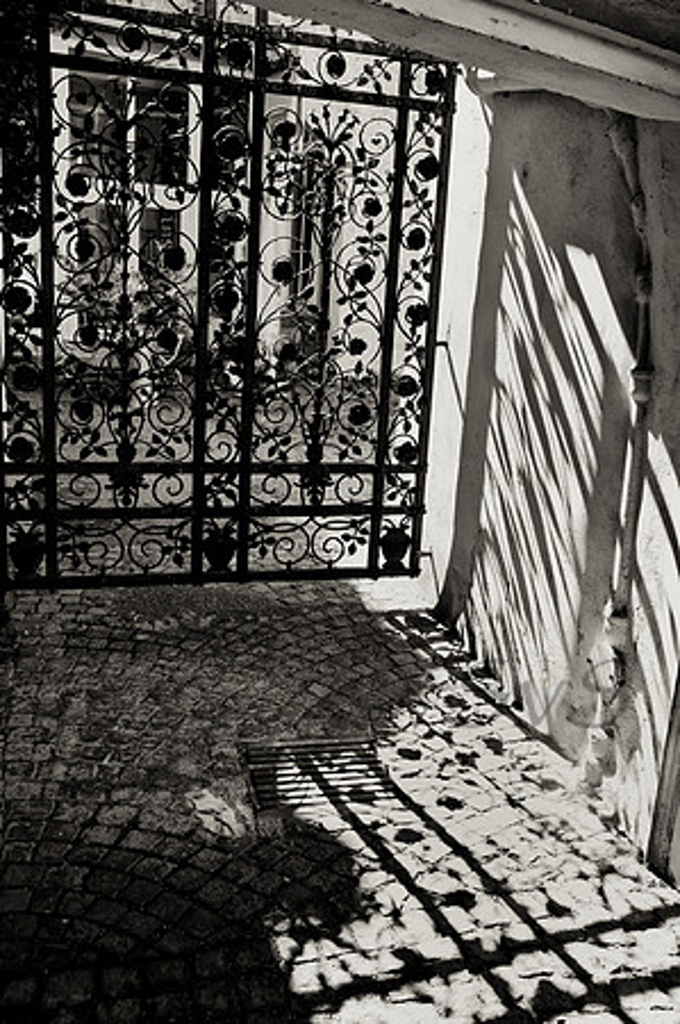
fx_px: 937
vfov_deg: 57.3
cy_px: 512
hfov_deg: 39.9
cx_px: 340
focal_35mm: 33
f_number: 8
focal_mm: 22
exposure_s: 1/20
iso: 200
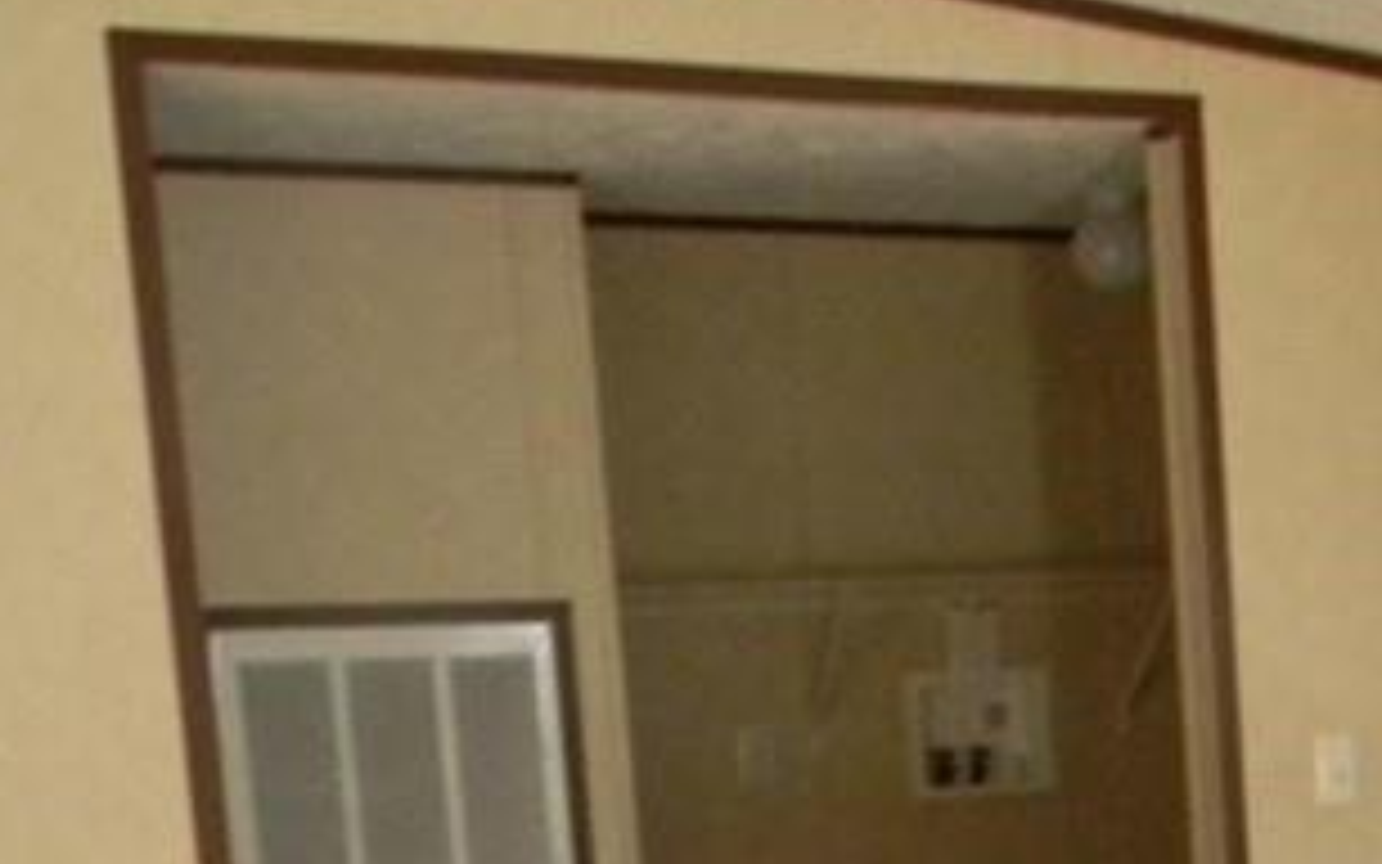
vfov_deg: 12.6
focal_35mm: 99
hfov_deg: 18.2
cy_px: 1298
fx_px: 3729
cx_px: 2179
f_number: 3.5
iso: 400
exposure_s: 1/14.8
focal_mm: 5
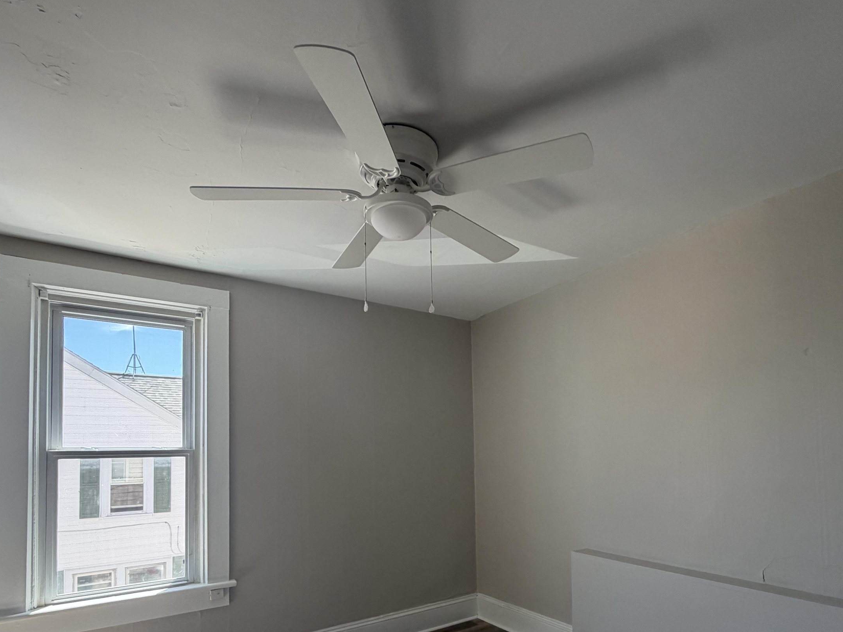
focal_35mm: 20
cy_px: 433
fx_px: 487
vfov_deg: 63.9
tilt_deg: +3.2
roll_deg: +0.1
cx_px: 460
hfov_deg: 81.5
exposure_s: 1/121
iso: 160
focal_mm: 2.22
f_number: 2.2
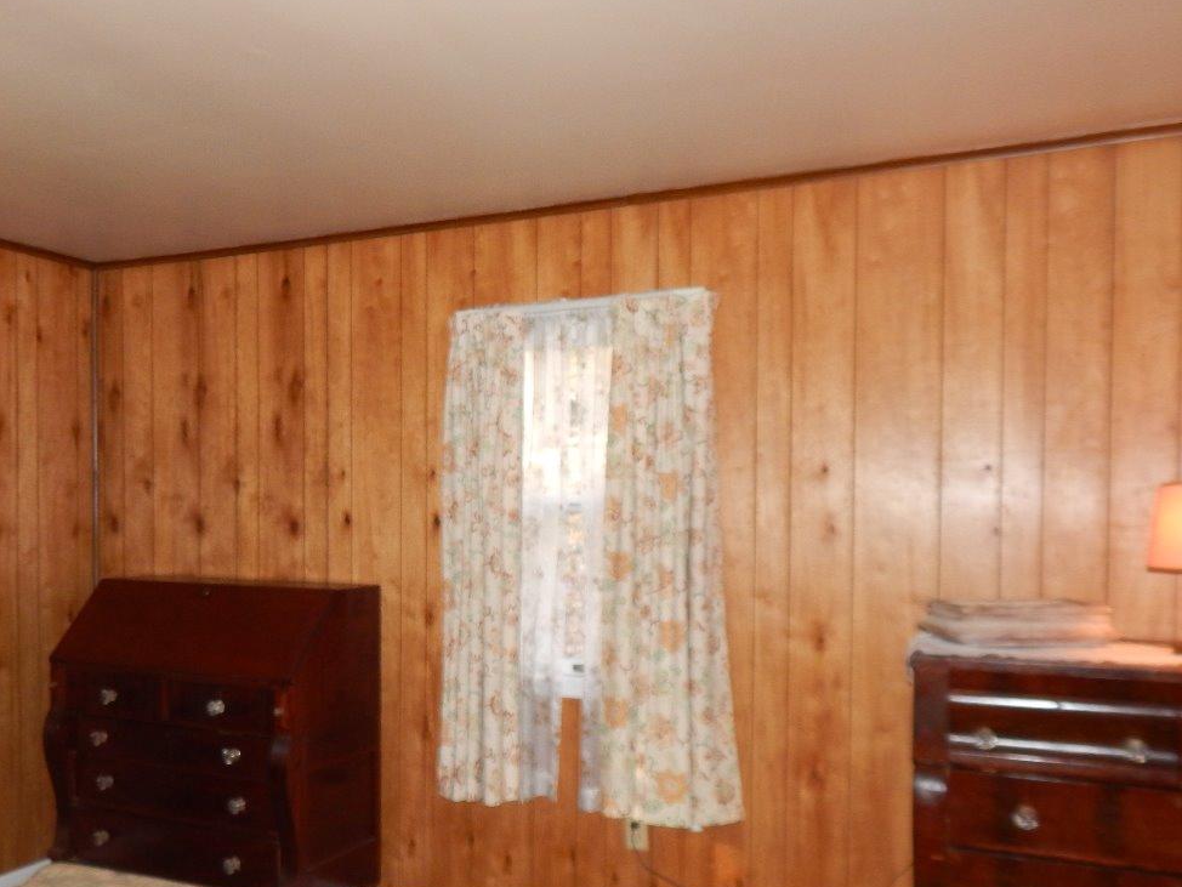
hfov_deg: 53.2
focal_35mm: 34
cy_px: 541
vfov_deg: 41.6
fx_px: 1161
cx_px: 426
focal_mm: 4
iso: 200
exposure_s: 1/30
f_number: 3
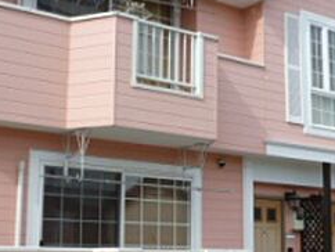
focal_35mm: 66
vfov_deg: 22.3
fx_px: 639
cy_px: 144
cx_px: 170
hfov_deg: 29.4
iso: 100
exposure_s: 1/500
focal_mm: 4.5
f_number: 5
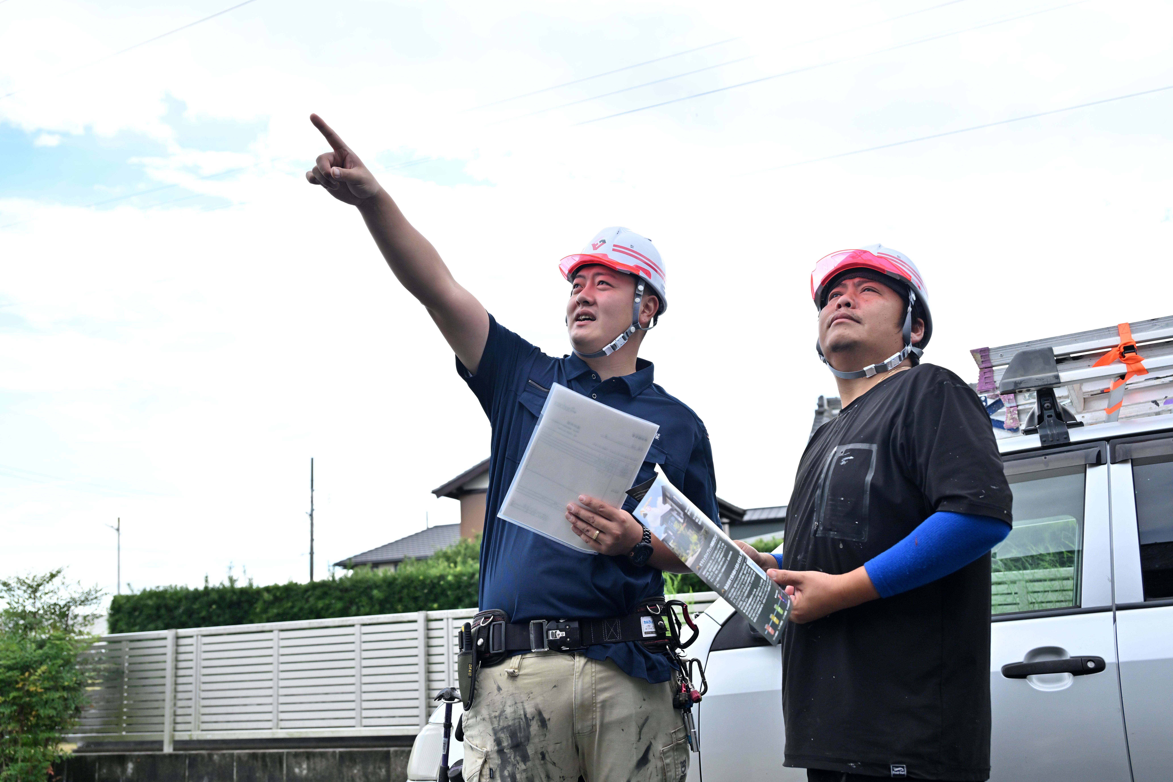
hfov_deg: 56.5
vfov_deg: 39.4
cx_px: 586
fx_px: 1091
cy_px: 391
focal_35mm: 34
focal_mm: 33.5
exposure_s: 1/2500
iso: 640
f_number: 4.5
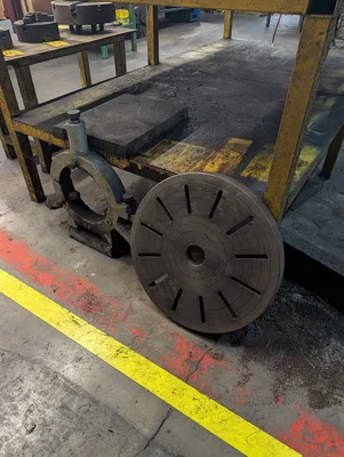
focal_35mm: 24
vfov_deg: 71.5
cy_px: 228
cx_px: 172
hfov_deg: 56.9
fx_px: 317
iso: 459
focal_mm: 6.9
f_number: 1.68
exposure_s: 1/120
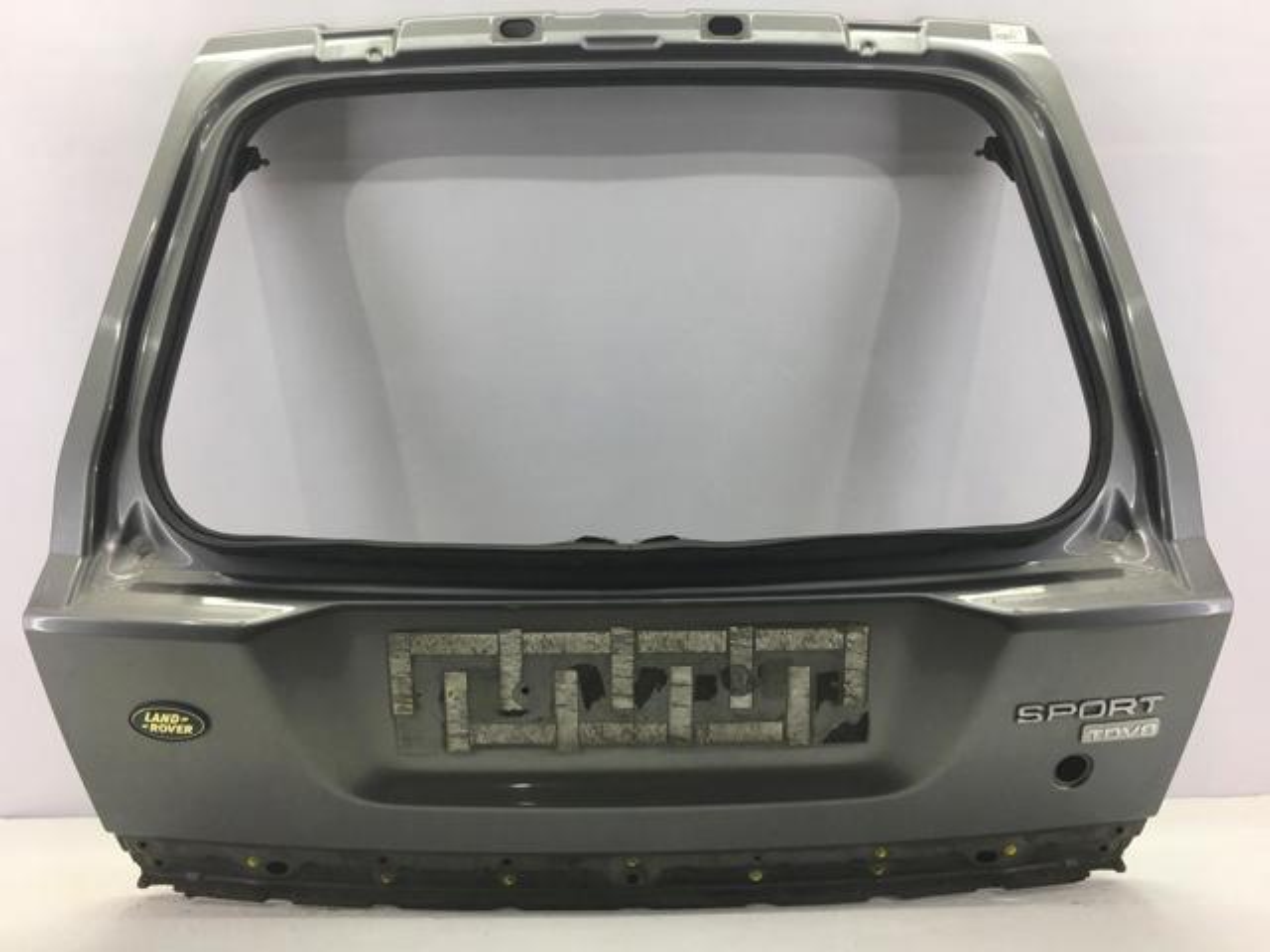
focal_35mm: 29
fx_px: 1064
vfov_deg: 48.2
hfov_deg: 61.7
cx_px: 635
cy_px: 476
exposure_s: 1/100
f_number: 2.2
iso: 32
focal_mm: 4.15
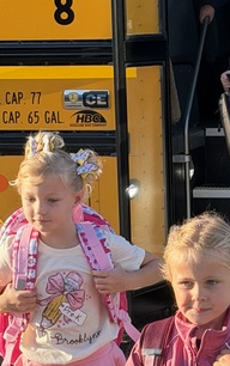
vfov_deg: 12.3
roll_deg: +2.5
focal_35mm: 170
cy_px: 256
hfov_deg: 7.7
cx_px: 260
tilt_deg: -10.4
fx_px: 1700
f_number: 1.78
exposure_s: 1/1041
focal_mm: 6.76
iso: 100
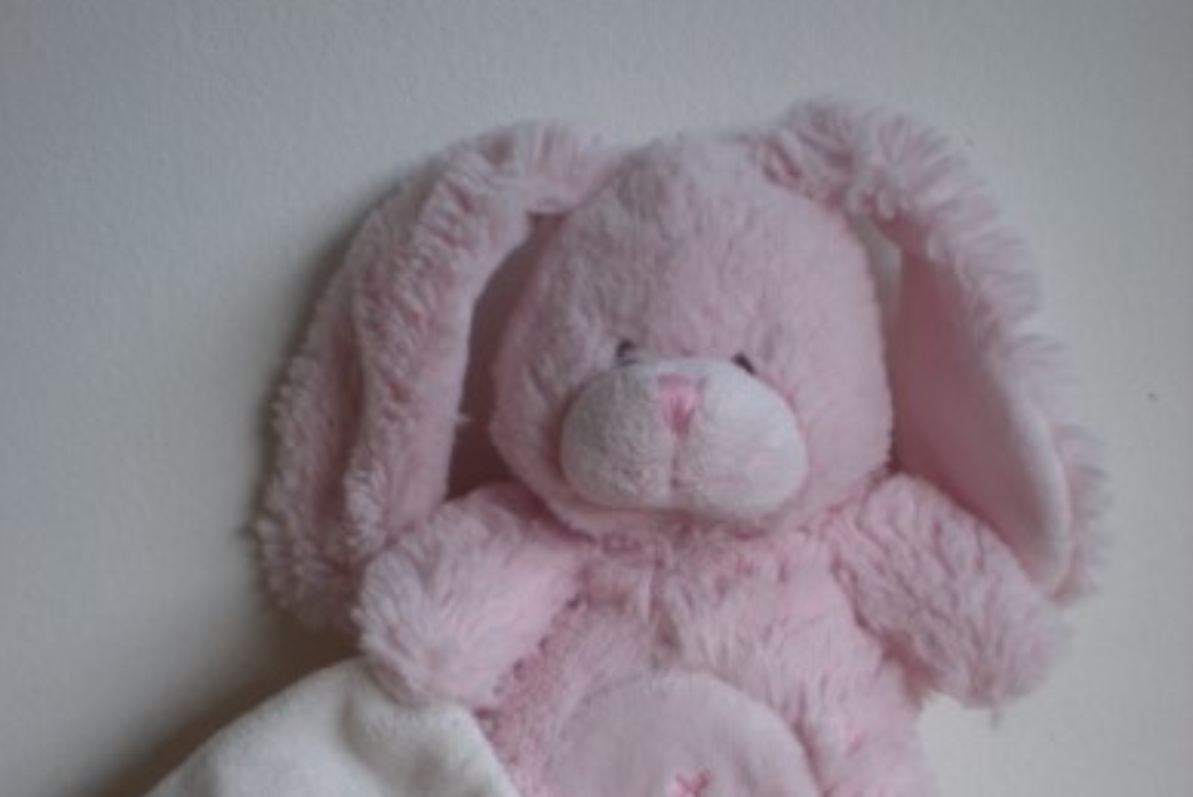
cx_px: 596
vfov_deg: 24.9
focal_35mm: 53
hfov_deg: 37.5
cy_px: 680
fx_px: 1757
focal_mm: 6.3
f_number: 3.1
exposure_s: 1/59.4
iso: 98
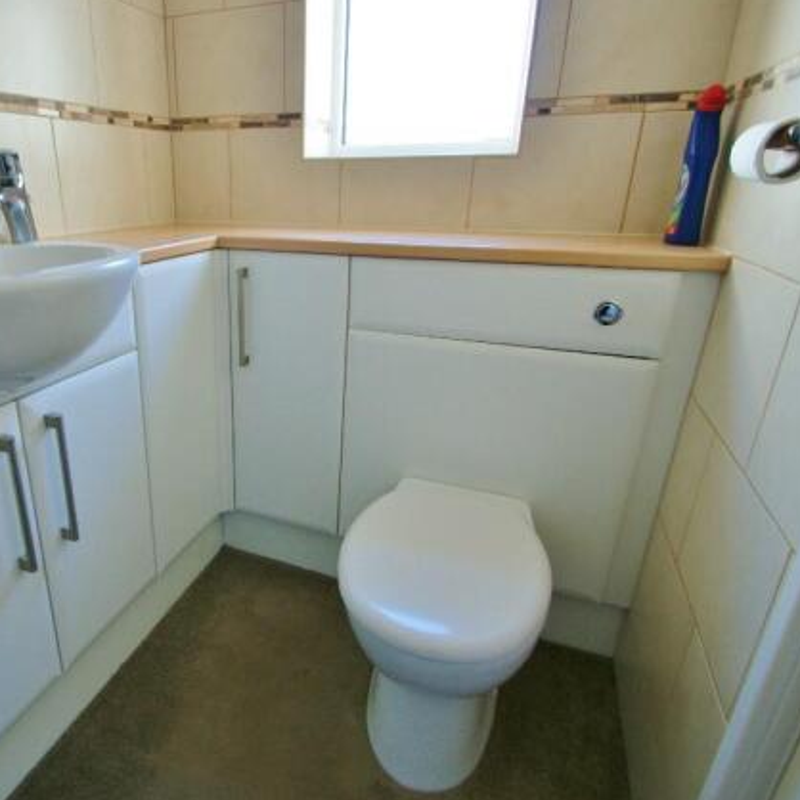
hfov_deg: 72.8
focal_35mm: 20
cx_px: 275
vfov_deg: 74.8
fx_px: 523
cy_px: 407
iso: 160
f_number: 3.5
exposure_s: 1/30
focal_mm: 10
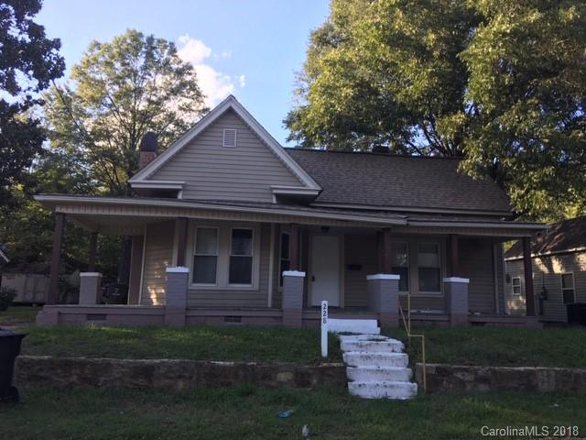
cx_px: 293
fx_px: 491
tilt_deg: +10.7
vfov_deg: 48.2
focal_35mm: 29
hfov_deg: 61.7
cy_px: 220
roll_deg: -0.8
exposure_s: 1/232
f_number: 2.2
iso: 25
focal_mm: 4.15
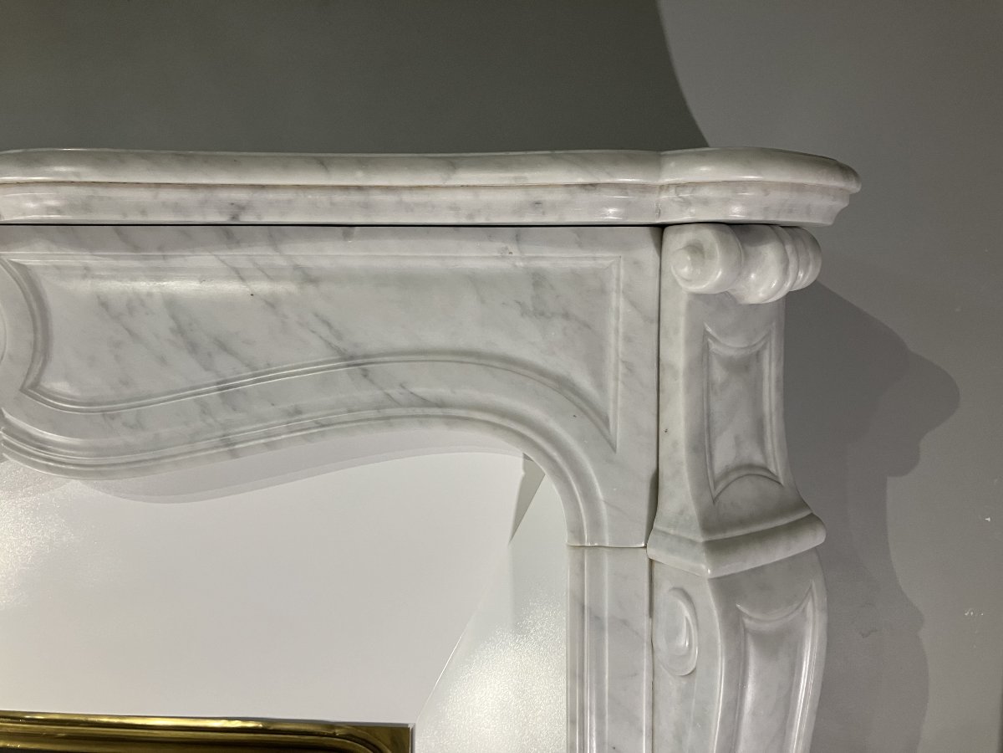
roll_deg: -0.1
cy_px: 376
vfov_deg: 49.7
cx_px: 502
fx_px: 811
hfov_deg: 63.4
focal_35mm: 28
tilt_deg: -7.8
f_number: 1.8
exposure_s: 1/72
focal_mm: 3.99
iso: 80
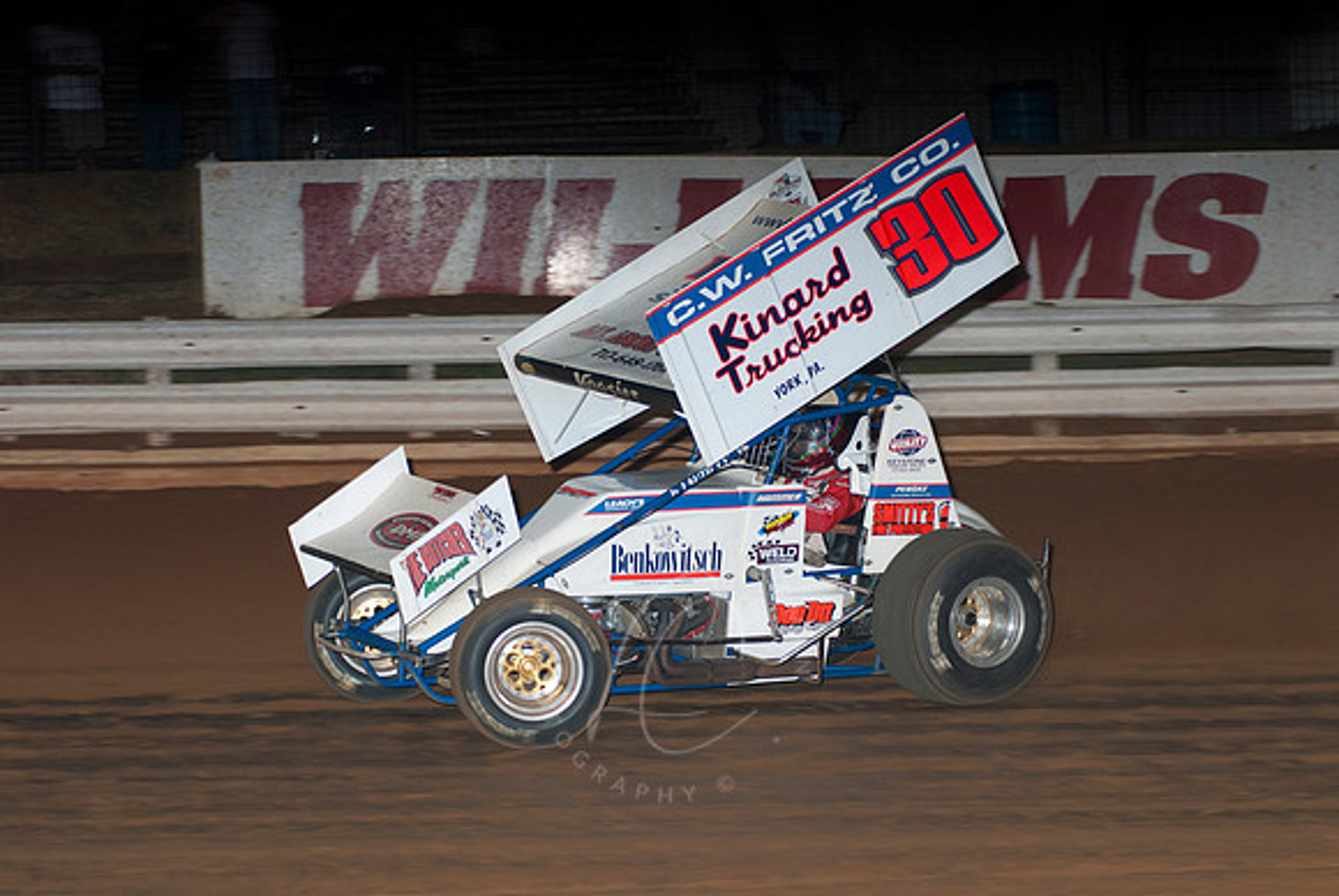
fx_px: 4468
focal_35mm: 120
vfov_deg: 11.4
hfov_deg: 17.0
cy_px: 448
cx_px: 670
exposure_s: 1/400
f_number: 4
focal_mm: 80
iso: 400
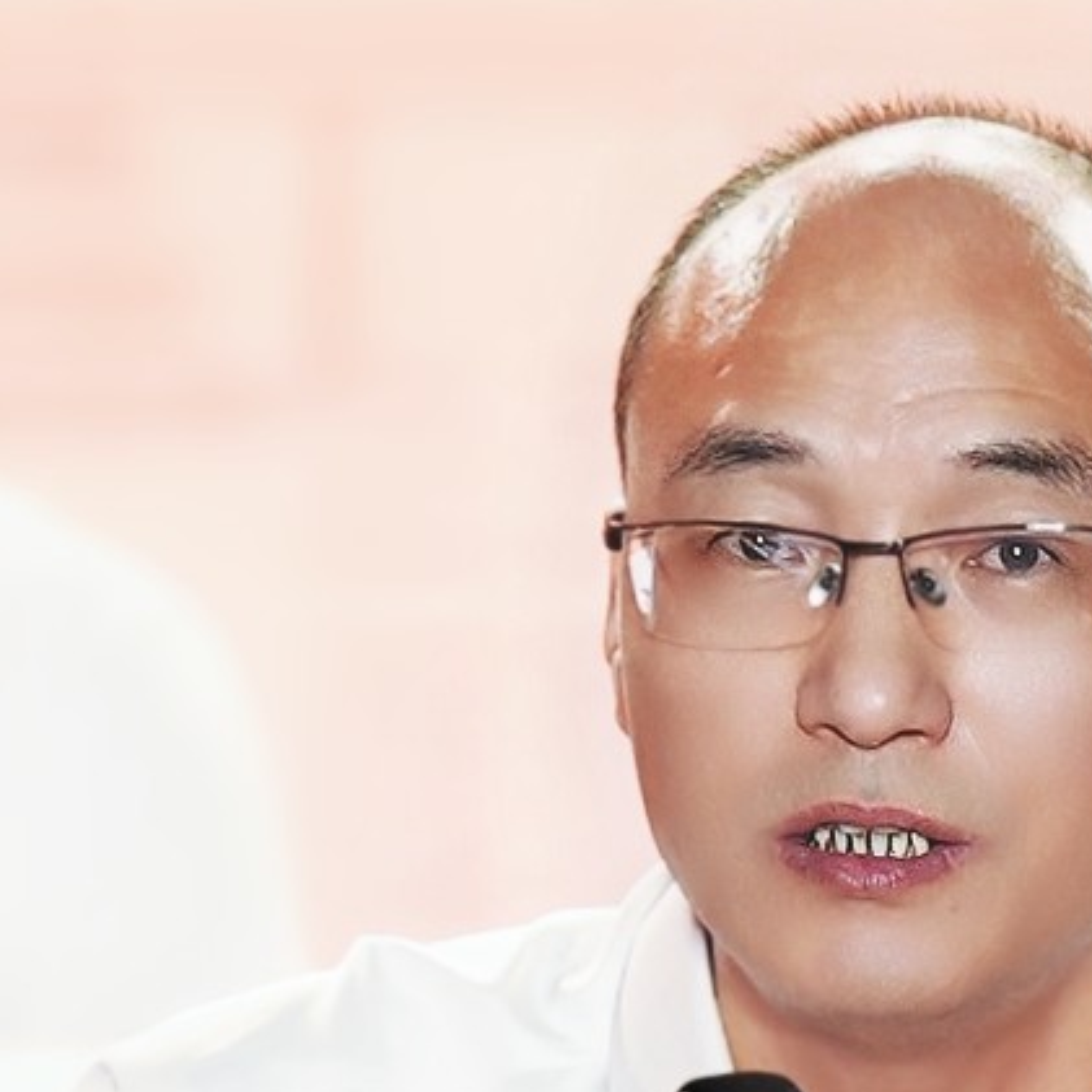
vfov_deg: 2.7
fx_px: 23056
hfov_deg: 2.7
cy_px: 664
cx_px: 840
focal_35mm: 646
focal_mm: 200
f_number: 2.8
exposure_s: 1/100
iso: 100
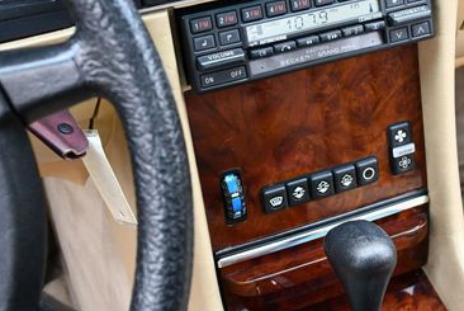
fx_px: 813
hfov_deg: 31.7
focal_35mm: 63
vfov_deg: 21.3
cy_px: 47
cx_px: 285
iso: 800
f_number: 3.5
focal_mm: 18
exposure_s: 1/250
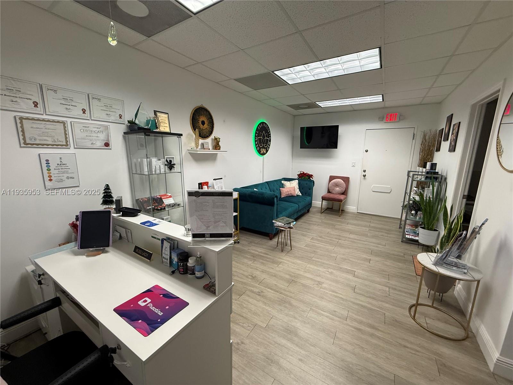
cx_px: 256
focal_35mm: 14
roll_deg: -0.8
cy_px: 192
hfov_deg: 102.1
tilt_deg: -11.0
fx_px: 207
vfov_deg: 85.7
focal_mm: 2.22
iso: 200
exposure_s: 1/120
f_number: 2.2
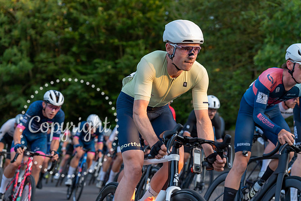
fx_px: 585
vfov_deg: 19.5
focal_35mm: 70
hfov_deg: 28.8
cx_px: 150
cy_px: 100
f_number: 3.5
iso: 1000
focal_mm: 70
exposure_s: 1/800
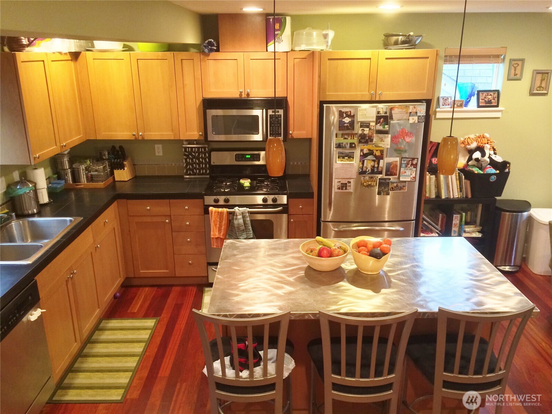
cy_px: 207
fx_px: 478
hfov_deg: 60.0
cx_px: 276
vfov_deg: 46.8
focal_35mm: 30
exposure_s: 1/30
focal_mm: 4.12
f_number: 2.2
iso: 320
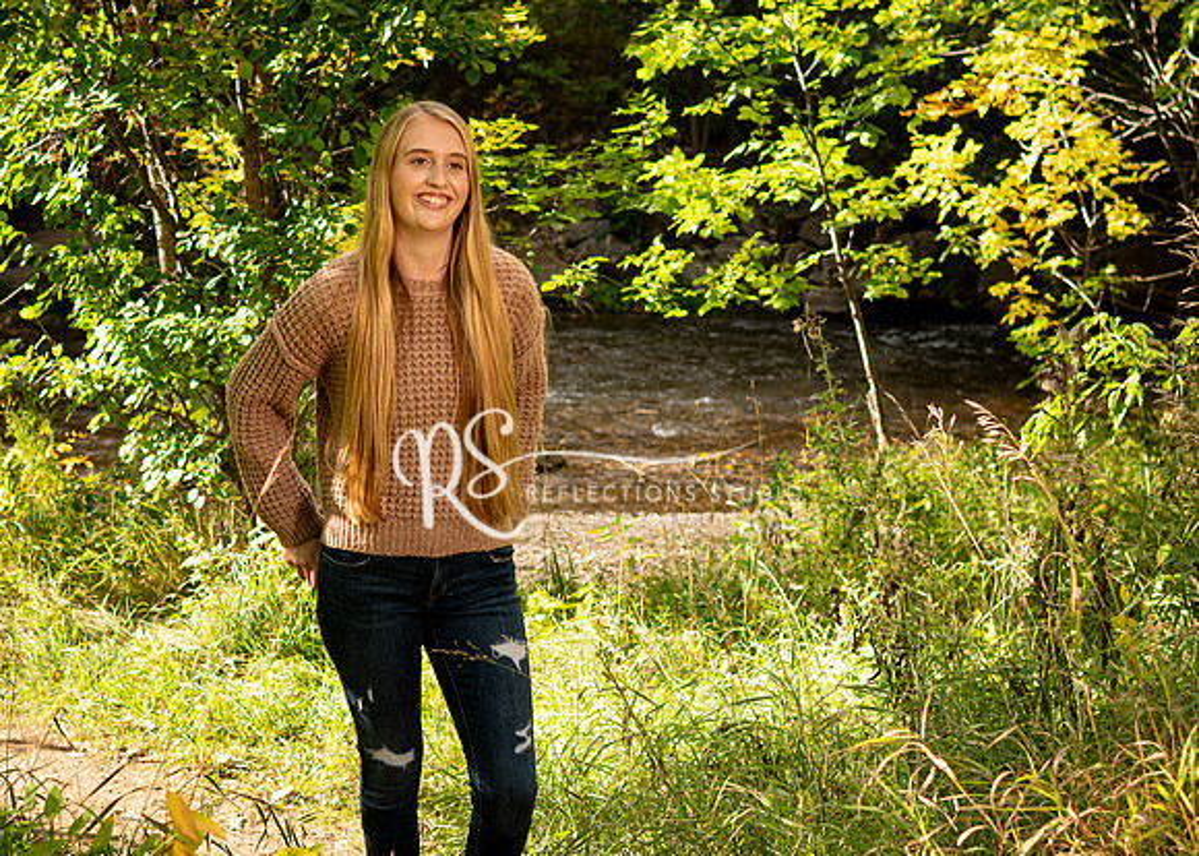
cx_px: 435
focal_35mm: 68
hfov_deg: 28.8
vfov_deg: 20.9
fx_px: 2322
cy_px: 473
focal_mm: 35
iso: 125
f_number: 3.2
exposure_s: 1/250
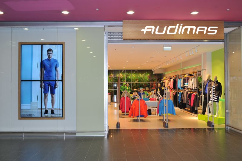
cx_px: 121
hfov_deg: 54.5
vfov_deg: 37.8
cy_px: 80
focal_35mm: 35
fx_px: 235
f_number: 5.6
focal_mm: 35
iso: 320
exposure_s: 1/60
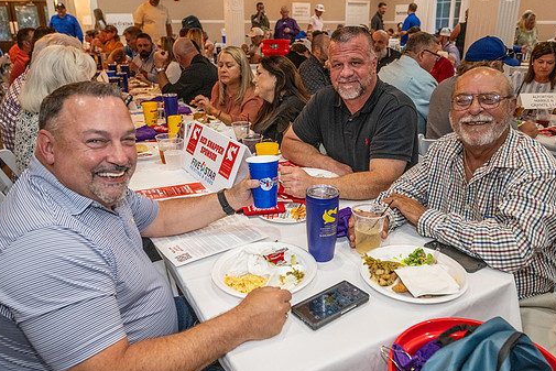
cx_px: 291
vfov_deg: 47.9
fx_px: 417
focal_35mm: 27
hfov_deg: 67.3
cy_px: 167
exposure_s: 1/200
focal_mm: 23.5
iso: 2500
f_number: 4
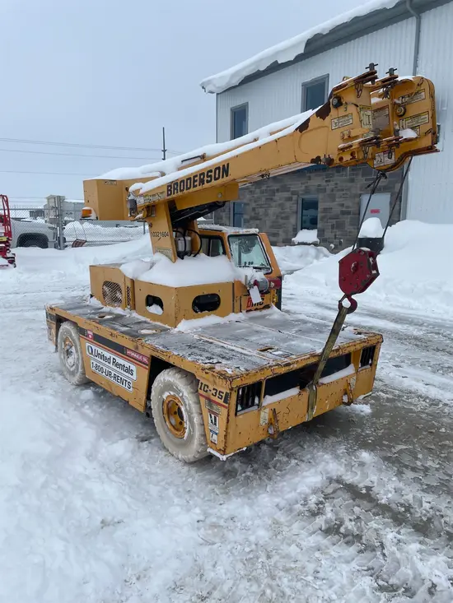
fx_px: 454
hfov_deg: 53.1
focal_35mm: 26
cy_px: 302
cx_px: 226
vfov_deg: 67.3
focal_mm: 4.2
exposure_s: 1/6135
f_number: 1.6
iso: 32
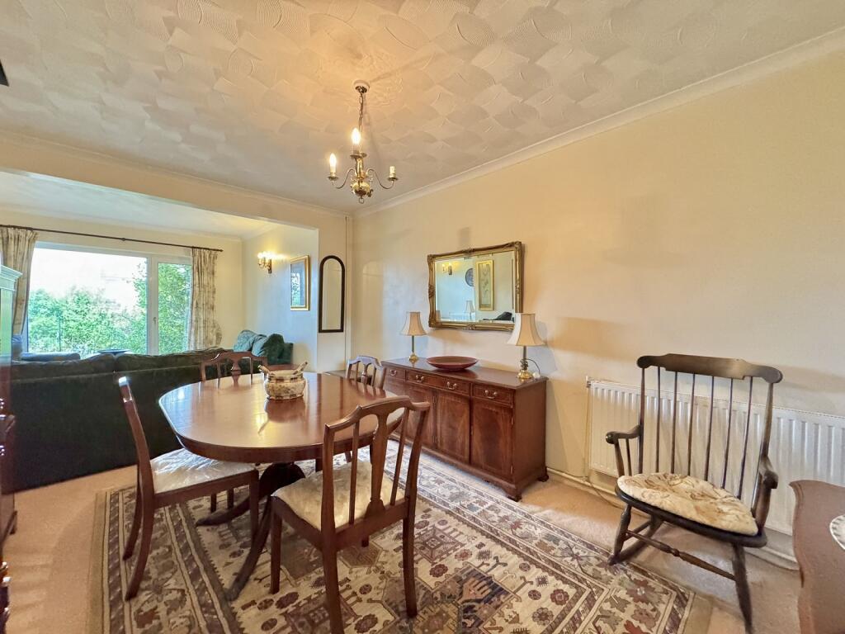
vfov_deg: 85.7
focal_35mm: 14
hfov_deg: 102.1
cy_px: 317
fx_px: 342
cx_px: 422
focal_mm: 2.22
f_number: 2.2
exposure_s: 1/50
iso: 800
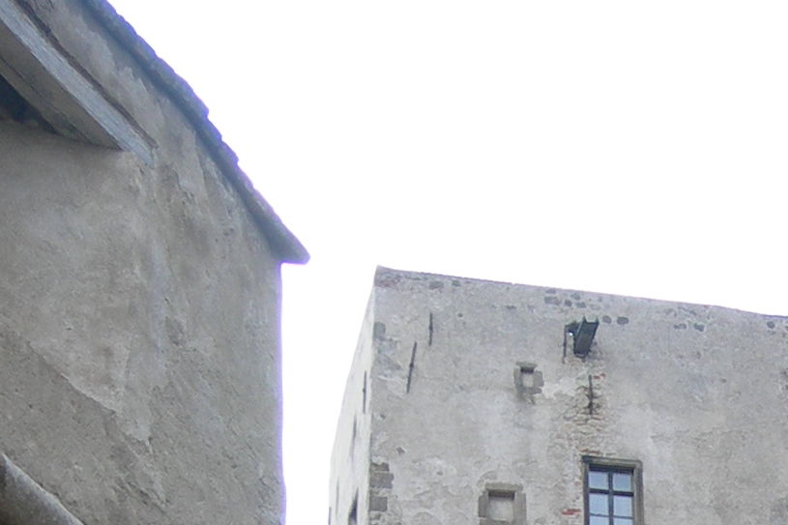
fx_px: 3261
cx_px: 681
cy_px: 934
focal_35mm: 149
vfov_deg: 8.8
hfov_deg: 13.7
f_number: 2.8
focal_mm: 7.8
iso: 50
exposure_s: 1/168
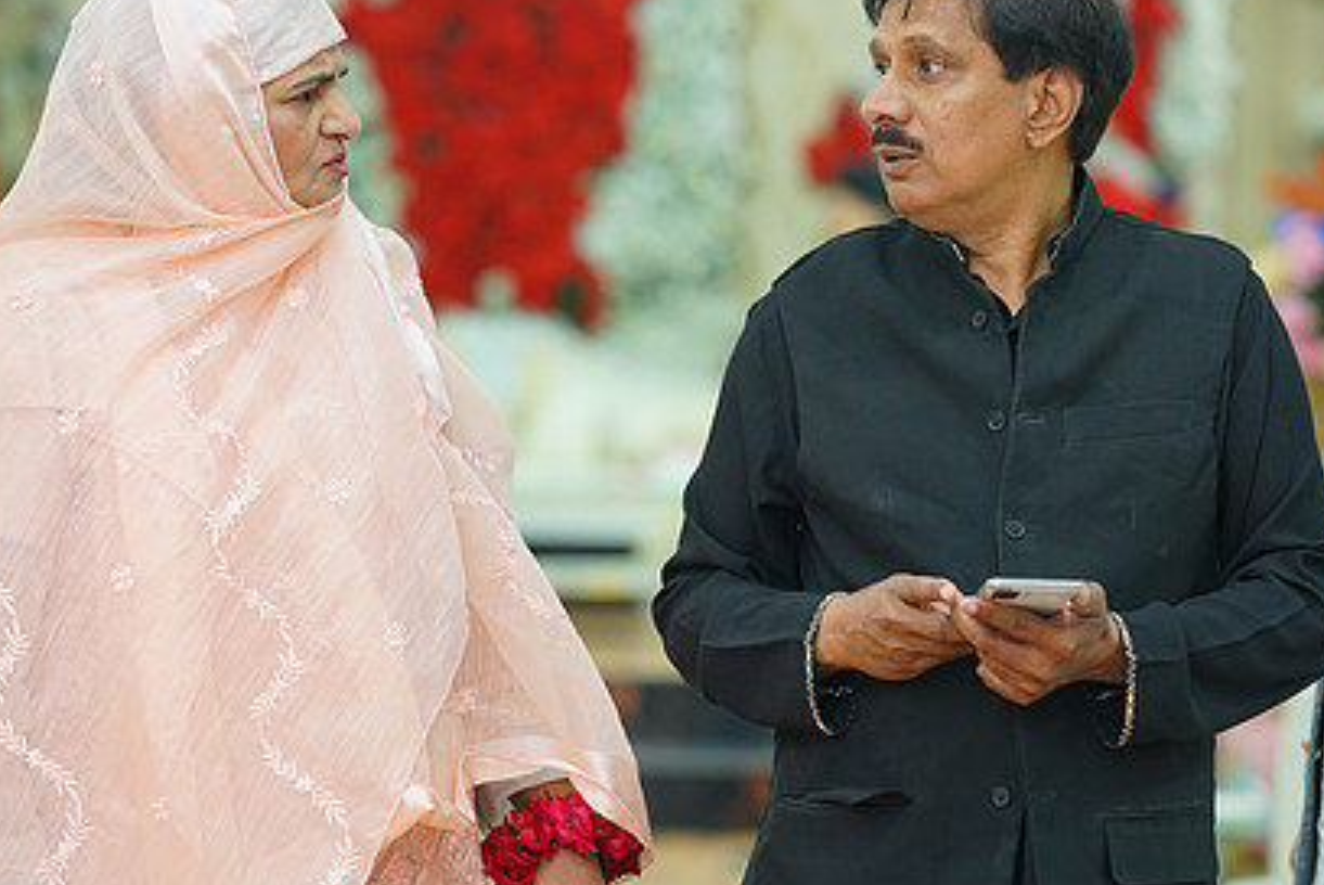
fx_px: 4453
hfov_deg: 16.9
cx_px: 647
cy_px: 434
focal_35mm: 121
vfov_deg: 11.3
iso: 500
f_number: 2.2
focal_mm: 85
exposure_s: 1/160
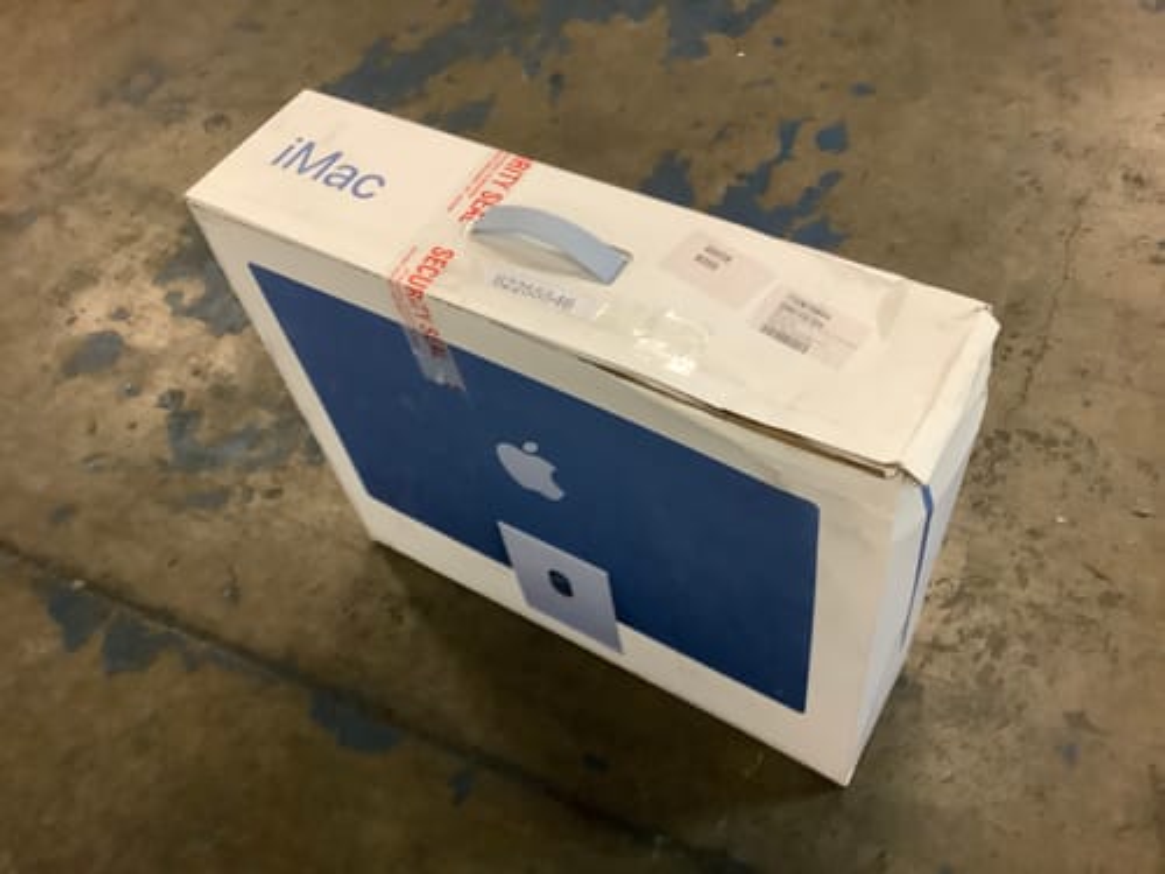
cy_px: 437
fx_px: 1043
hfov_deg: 58.4
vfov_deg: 45.4
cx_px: 582
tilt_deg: -52.1
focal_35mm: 31
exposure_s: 1/33
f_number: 2.4
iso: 320
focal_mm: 3.3
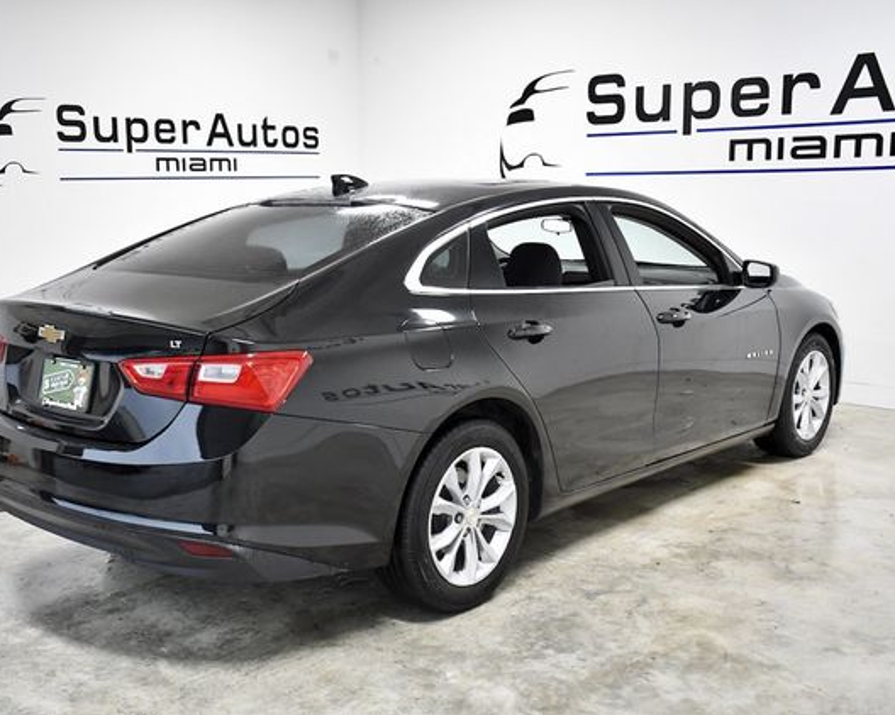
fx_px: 1086
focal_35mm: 41
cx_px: 395
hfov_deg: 44.7
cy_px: 355
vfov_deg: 36.5
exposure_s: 1/320
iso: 2500
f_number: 4.5
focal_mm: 24
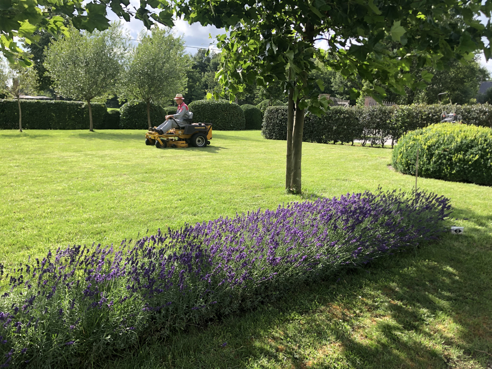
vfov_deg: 49.7
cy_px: 184
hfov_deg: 63.4
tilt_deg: -9.9
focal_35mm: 28
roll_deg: -2.1
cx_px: 246
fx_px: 398
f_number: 1.8
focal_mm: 4
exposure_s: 1/665
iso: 20
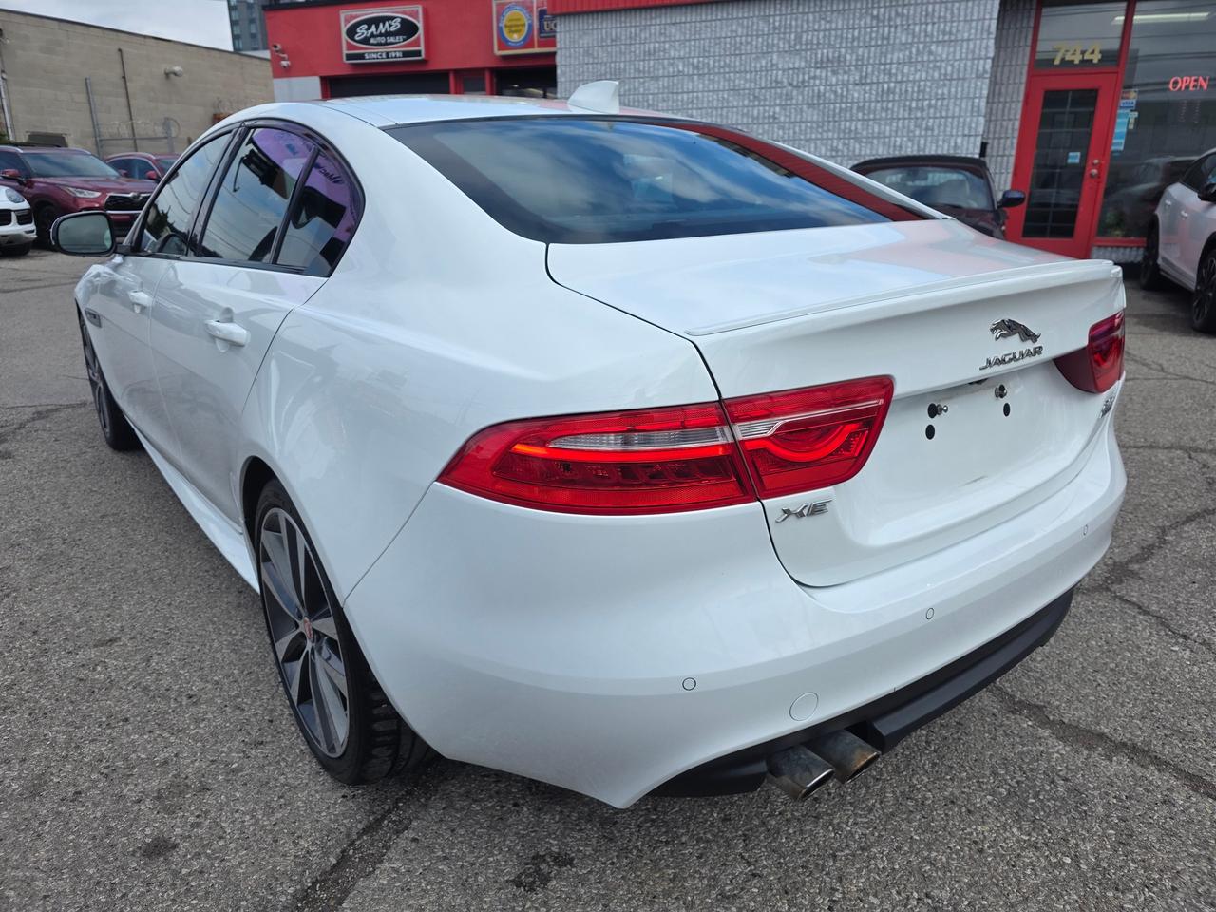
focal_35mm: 23
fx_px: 808
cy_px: 456
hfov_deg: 73.9
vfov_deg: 58.9
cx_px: 608
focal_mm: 6.3
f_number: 1.7
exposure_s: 1/6150
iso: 80
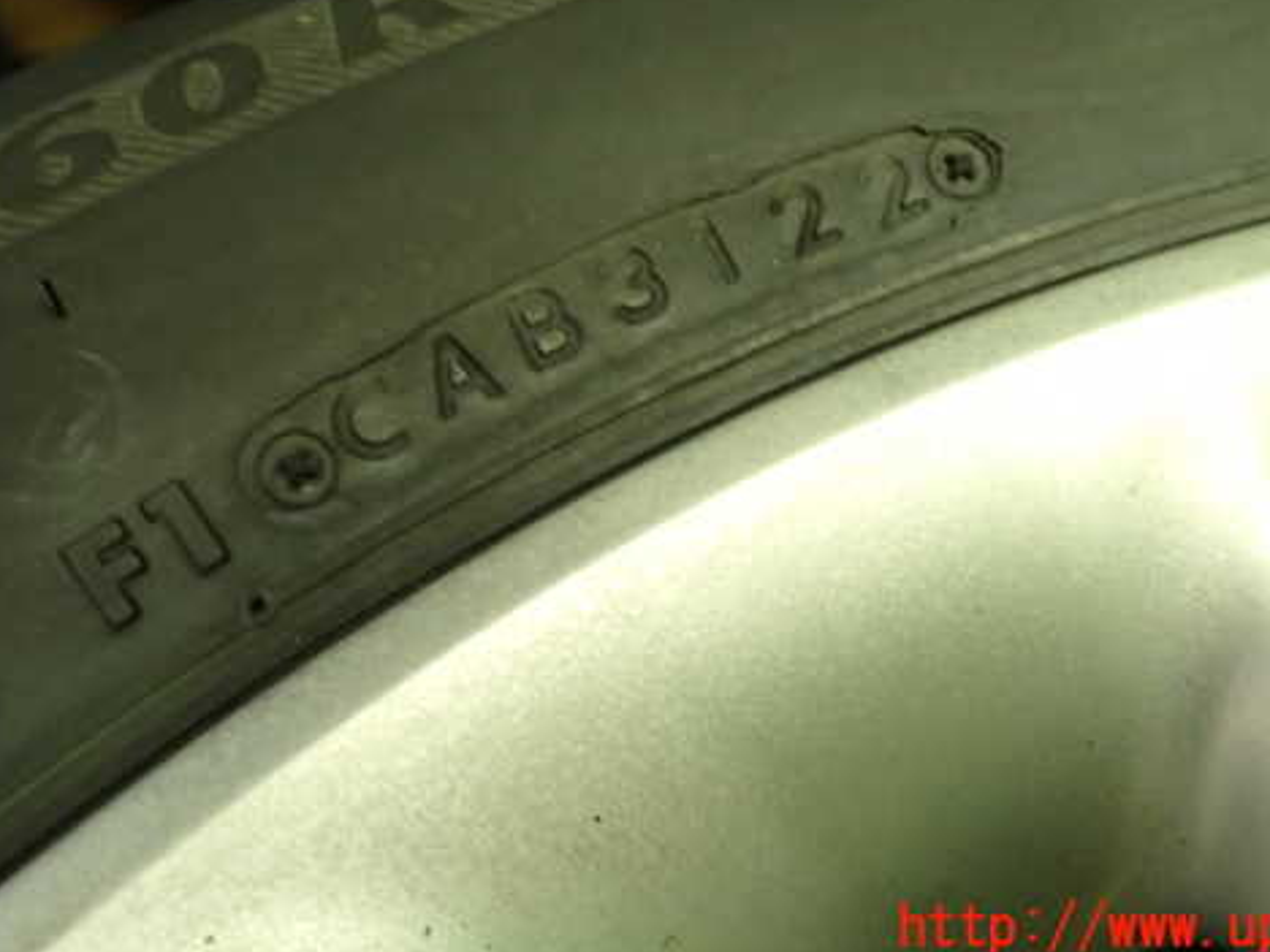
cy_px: 353
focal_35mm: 41
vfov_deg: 34.9
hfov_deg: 45.7
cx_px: 697
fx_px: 1504
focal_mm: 5.79
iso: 250
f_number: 2.4
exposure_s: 1/30
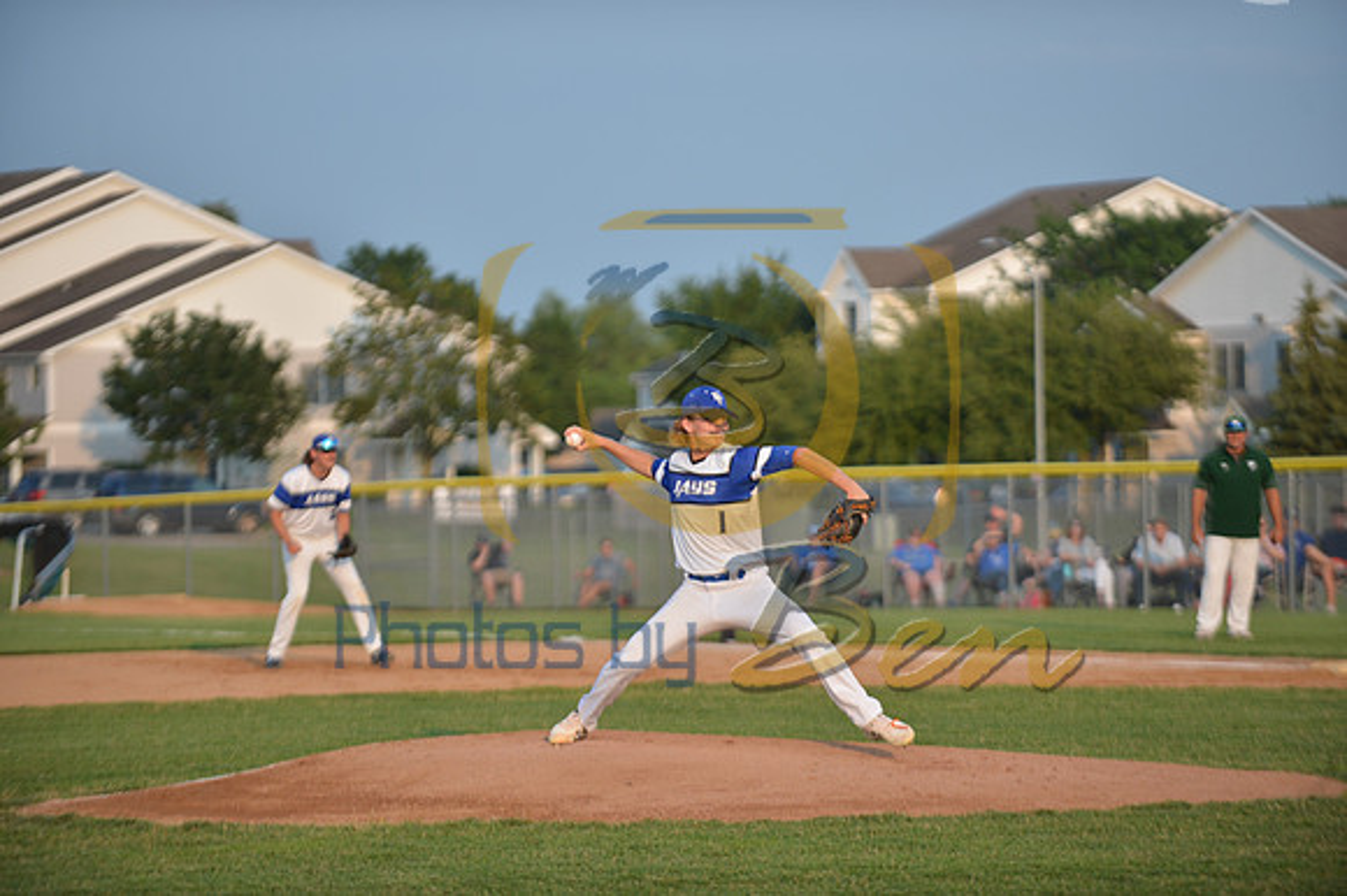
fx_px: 7479
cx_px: 674
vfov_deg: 6.9
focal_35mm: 200
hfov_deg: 10.3
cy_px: 448
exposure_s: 1/1600
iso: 200
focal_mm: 200
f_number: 3.2
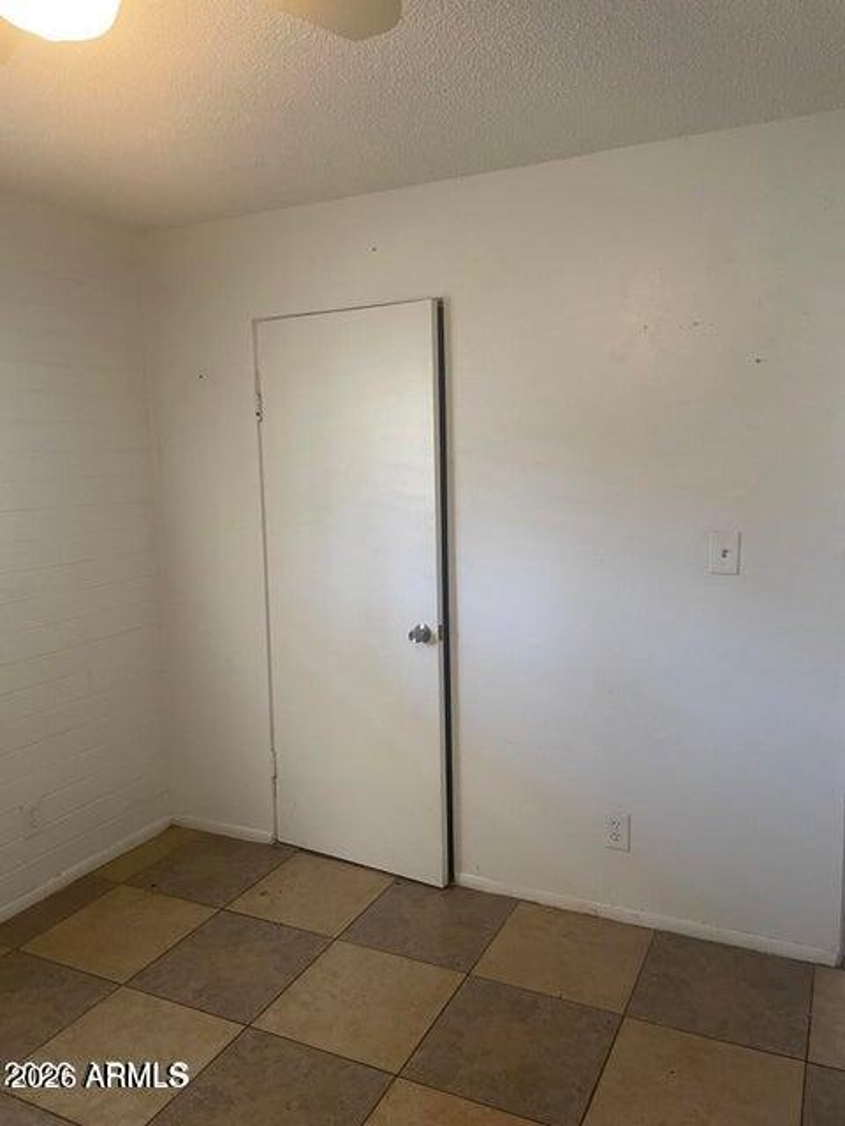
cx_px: 422
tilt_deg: -5.9
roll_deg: +2.2
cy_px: 563
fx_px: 846
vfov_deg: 67.3
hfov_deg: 53.1
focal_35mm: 26
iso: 125
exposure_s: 1/60
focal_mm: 4.2
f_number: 1.6
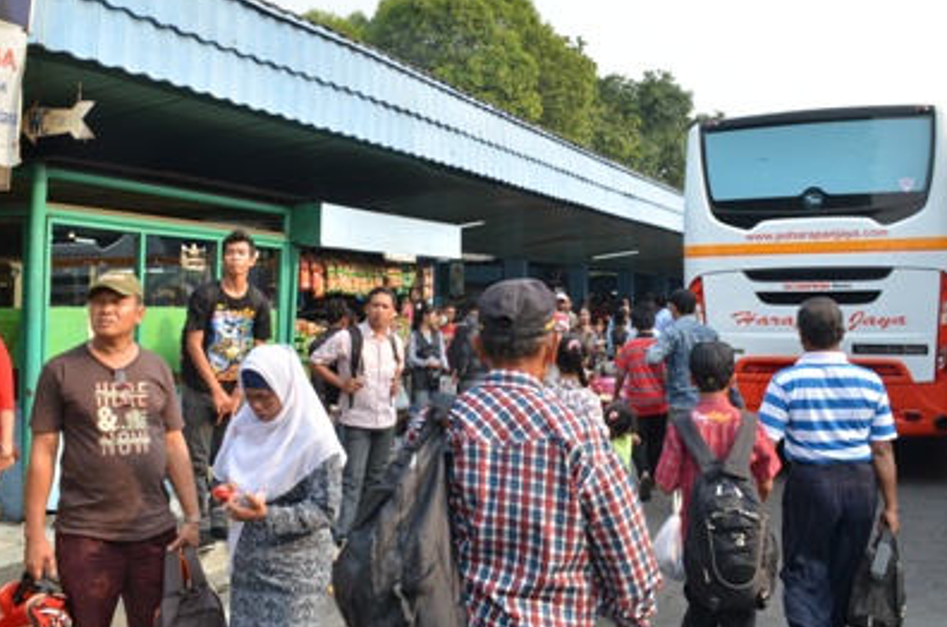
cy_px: 239
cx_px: 468
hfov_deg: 54.5
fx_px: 918
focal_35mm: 35
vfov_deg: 37.5
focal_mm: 18
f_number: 10
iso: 400
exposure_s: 1/125
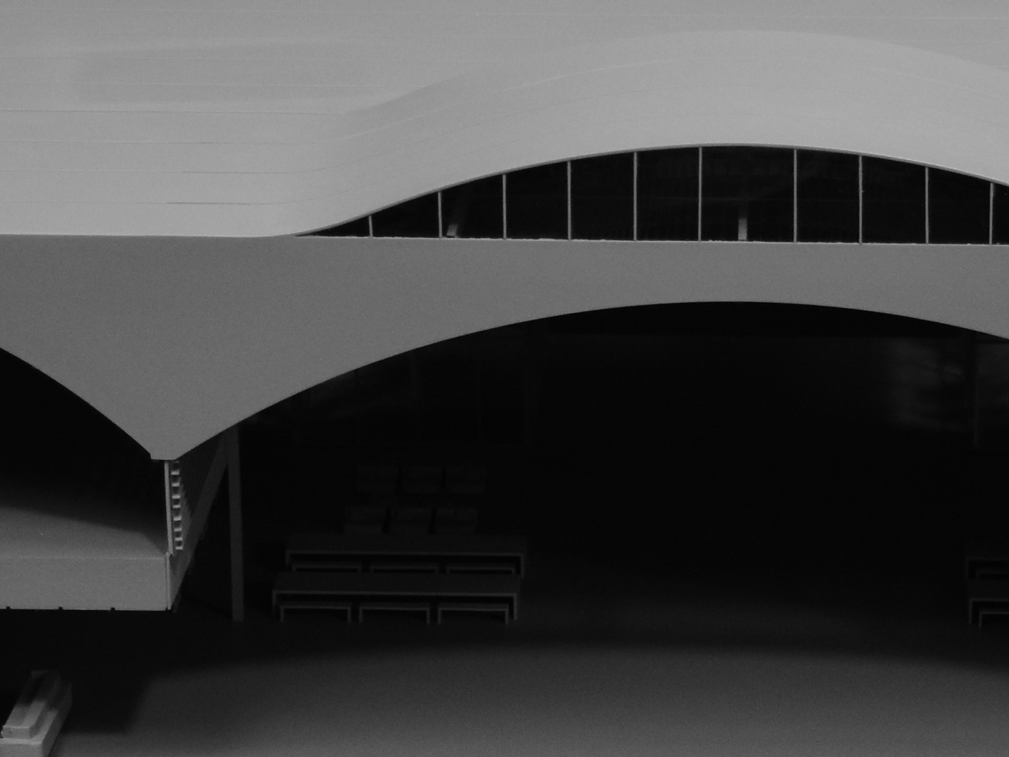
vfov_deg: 9.7
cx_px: 782
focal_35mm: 153
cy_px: 640
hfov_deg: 12.9
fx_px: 4460
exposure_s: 1/250
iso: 640
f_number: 4
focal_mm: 26
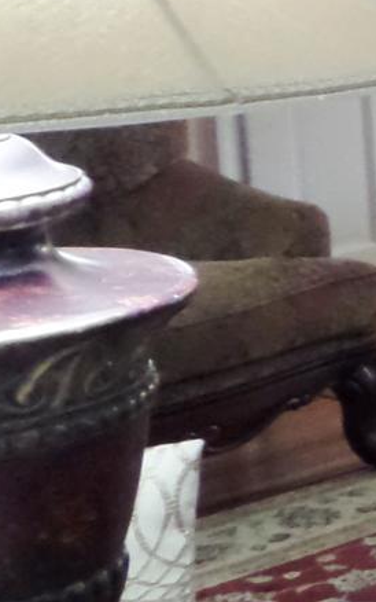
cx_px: 1370
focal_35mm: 119
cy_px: 54
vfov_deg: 17.3
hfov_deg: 8.1
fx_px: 1950
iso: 640
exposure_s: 1/30
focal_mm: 4
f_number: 3.2
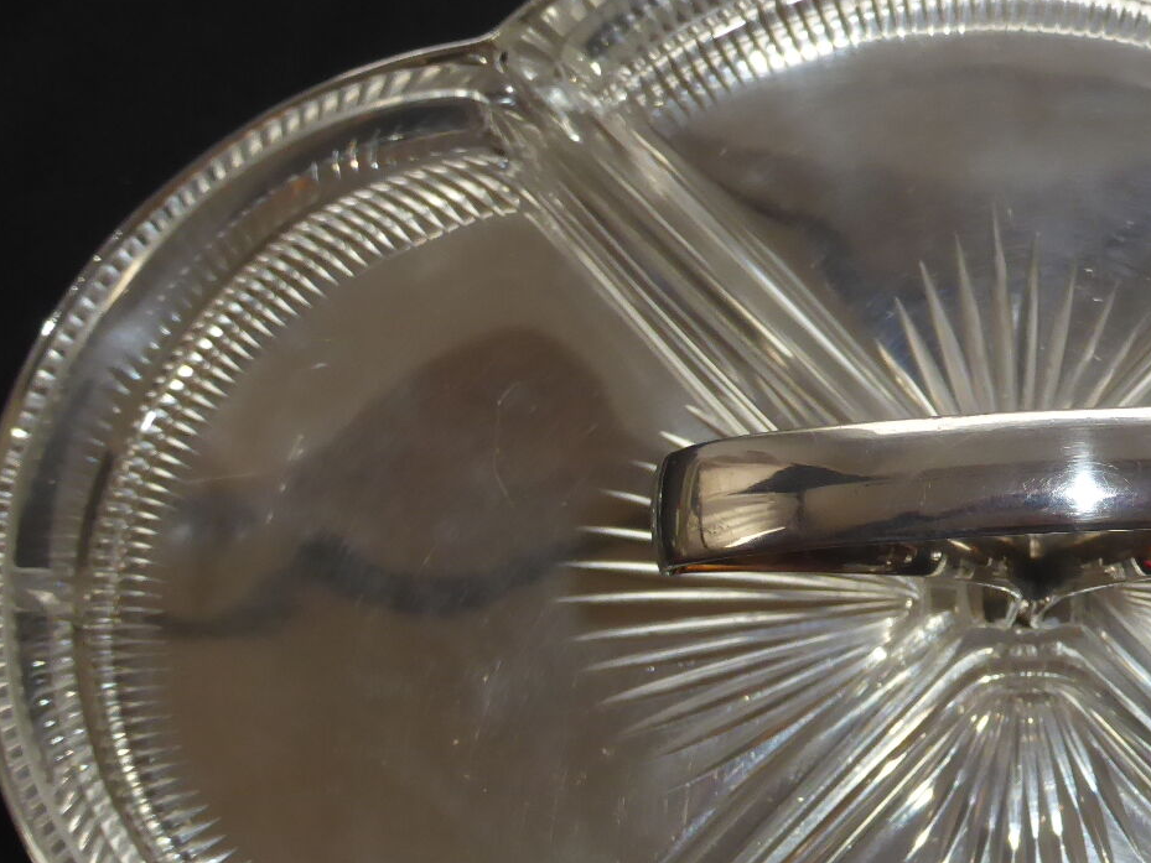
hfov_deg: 22.3
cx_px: 1005
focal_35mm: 86
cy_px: 597
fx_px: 2860
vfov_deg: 17.1
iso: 200
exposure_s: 1/60
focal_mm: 6.9
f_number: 3.9
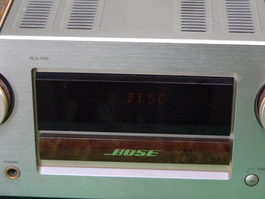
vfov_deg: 13.1
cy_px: 100
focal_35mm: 113
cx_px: 132
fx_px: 865
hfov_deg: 17.4
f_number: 2.8
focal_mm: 18.8
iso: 200
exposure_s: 1/8
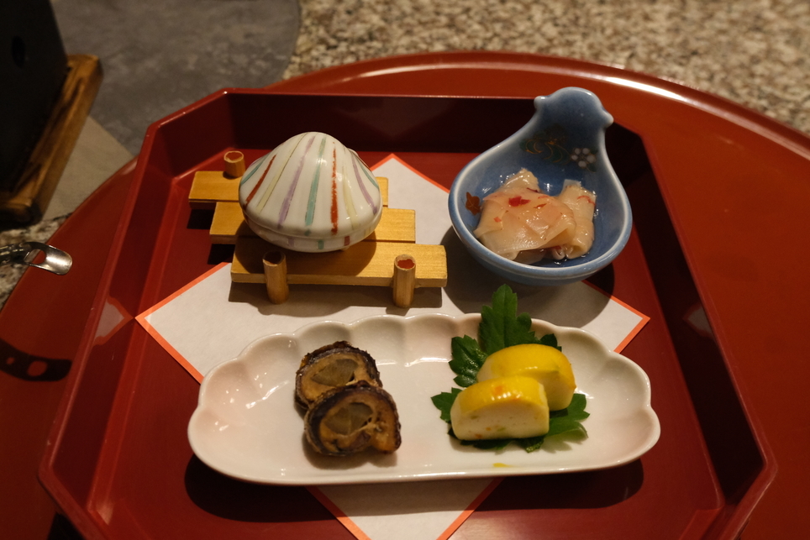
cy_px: 270
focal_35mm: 33
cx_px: 405
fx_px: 743
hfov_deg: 57.2
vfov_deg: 40.0
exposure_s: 1/100
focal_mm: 22.1
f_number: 4.2
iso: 6400
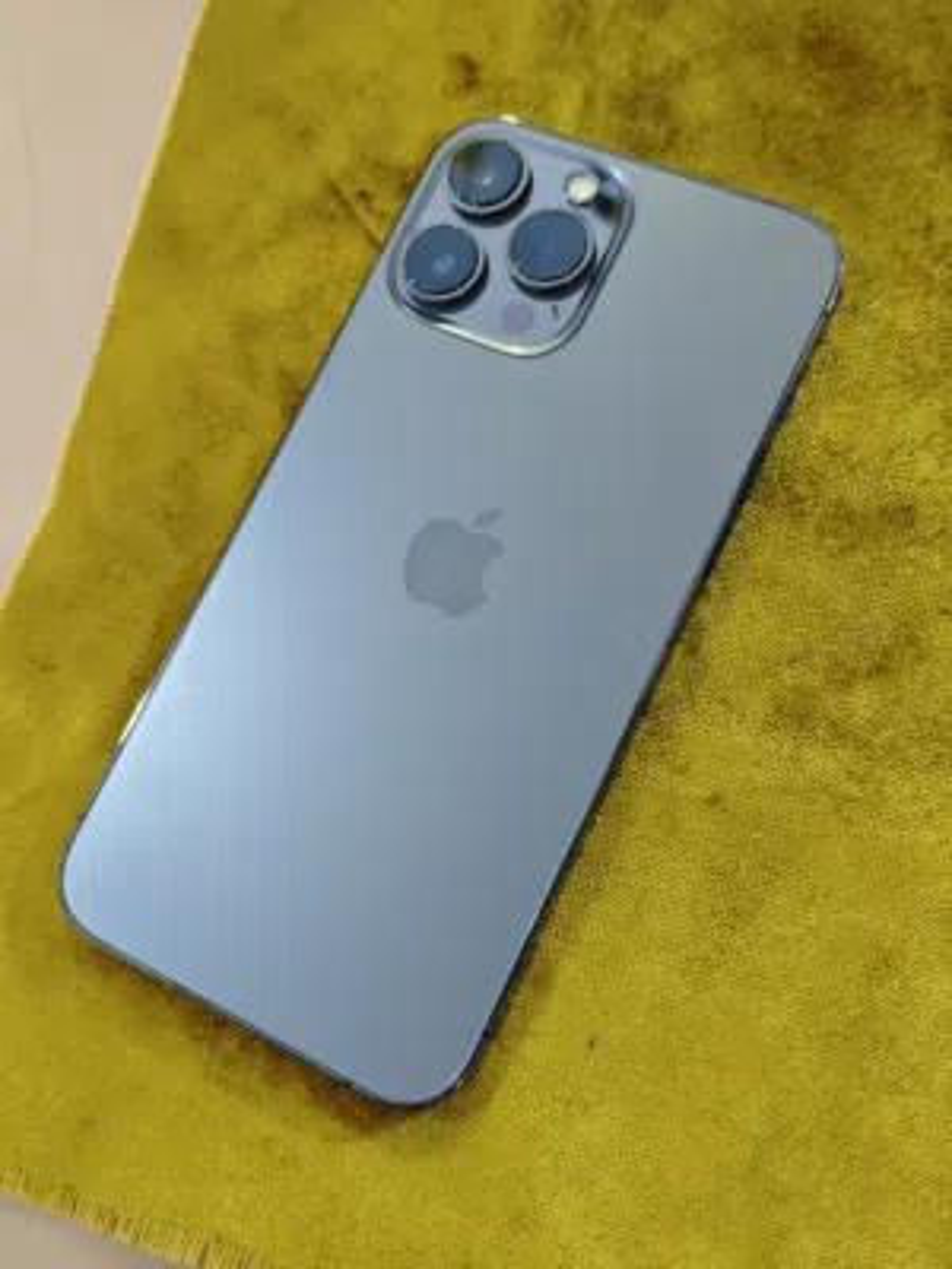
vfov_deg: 52.6
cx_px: 476
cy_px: 634
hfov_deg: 40.7
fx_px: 1283
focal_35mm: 35
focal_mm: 4.94
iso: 500
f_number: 1.59
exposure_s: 1/25
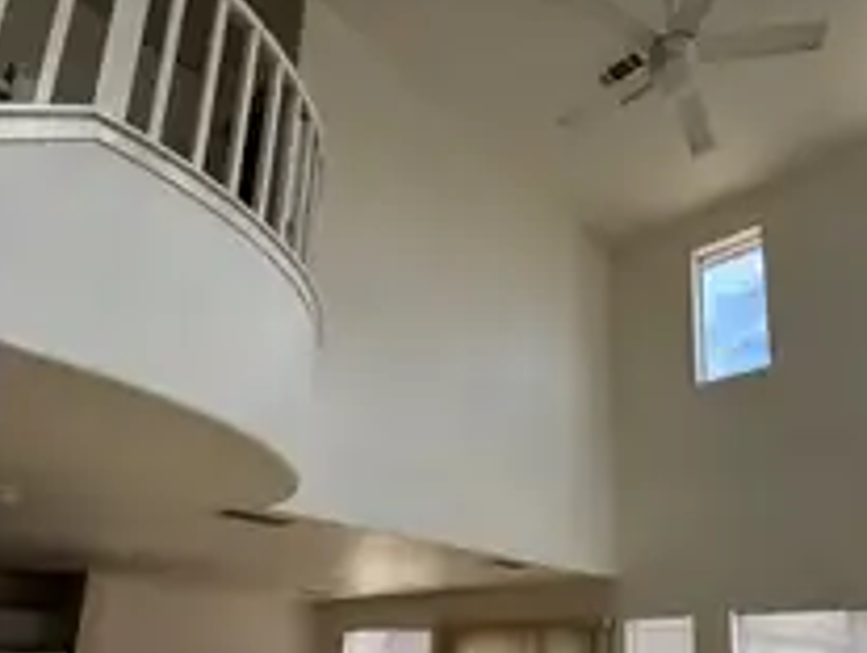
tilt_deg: +13.3
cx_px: 549
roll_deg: -0.5
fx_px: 677
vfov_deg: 49.0
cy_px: 506
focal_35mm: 27
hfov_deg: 64.2
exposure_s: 1/456
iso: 40
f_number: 2.2
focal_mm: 2.22
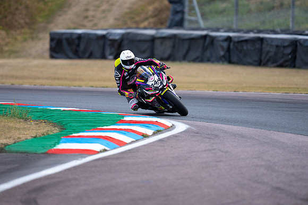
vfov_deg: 3.0
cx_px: 151
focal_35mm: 454
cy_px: 90
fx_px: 3888
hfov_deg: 4.5
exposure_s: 1/500
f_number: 2.8
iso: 64
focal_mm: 400
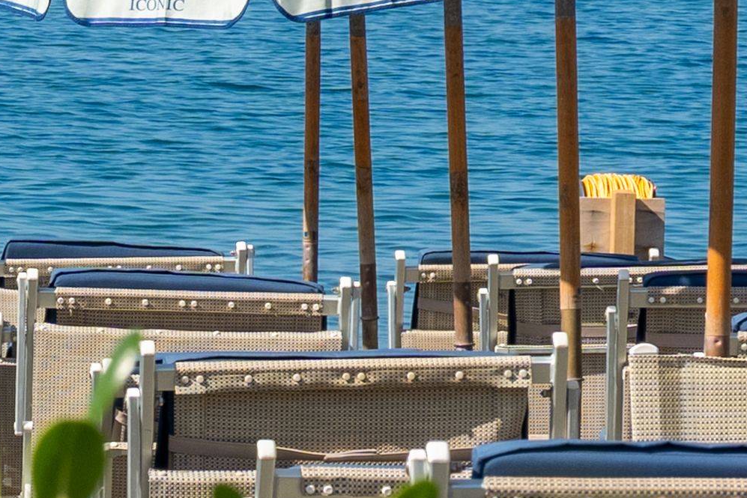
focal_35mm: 490
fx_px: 10168
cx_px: -702
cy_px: 267
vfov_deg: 2.8
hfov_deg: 4.2
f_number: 10
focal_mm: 70
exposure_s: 1/1000
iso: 320
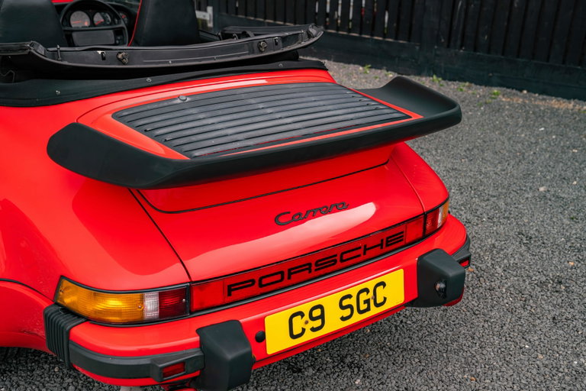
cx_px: 293
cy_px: 196
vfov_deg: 29.9
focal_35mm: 45
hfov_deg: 43.6
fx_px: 732
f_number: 4.5
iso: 1250
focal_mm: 45
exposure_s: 1/320
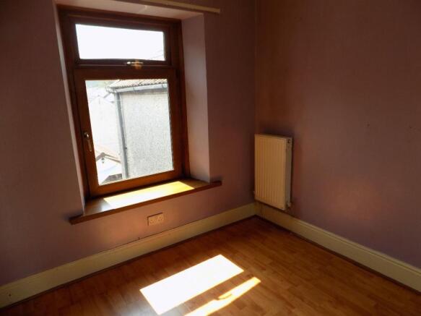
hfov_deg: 73.9
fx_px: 280
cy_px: 158
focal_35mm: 23
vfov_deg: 58.9
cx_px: 210
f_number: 3.1
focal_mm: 4
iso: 80
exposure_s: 1/125
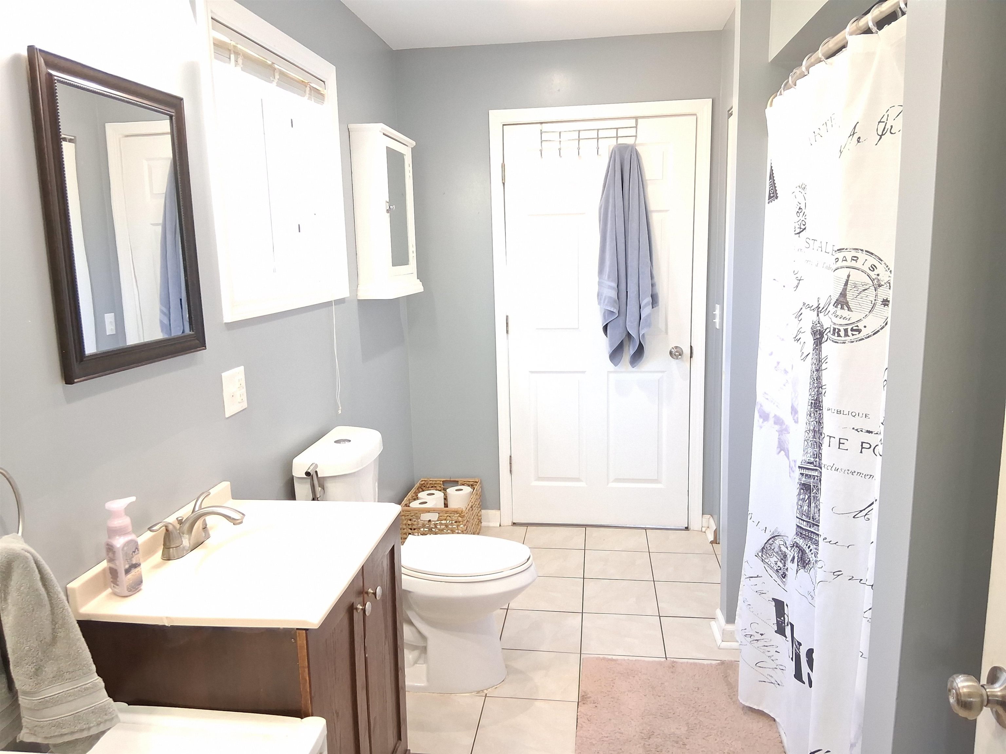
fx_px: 756
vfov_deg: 53.1
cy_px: 377
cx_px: 503
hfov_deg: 67.3
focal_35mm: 26
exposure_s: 1/50
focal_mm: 3.98
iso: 400
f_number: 1.8
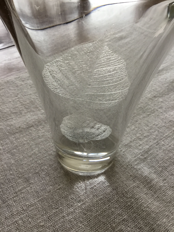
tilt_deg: -44.6
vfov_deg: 58.4
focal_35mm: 31
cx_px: 87
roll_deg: -1.0
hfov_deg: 45.4
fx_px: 208
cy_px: 116
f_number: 2.4
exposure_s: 1/33
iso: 100
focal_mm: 3.3
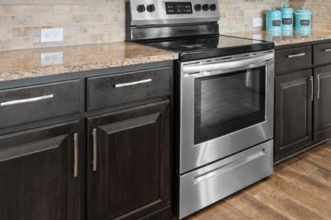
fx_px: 340
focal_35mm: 37
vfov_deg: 33.3
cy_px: 7
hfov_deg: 50.9
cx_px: 223
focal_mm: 16
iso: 250
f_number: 8
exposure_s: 1.3
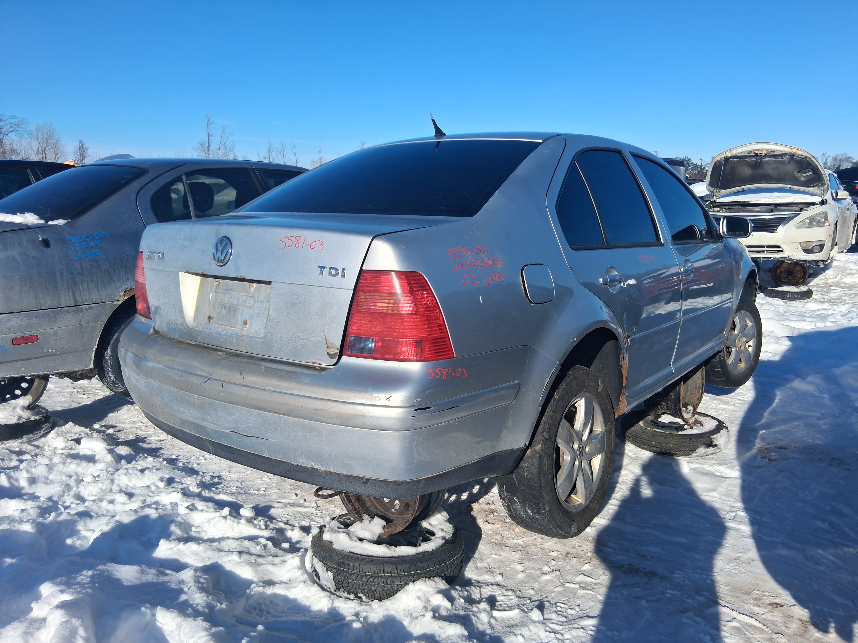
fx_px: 644
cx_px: 429
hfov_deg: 67.3
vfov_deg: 53.1
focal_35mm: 26
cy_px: 322
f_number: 1.8
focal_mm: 3.98
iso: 25
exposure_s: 1/926
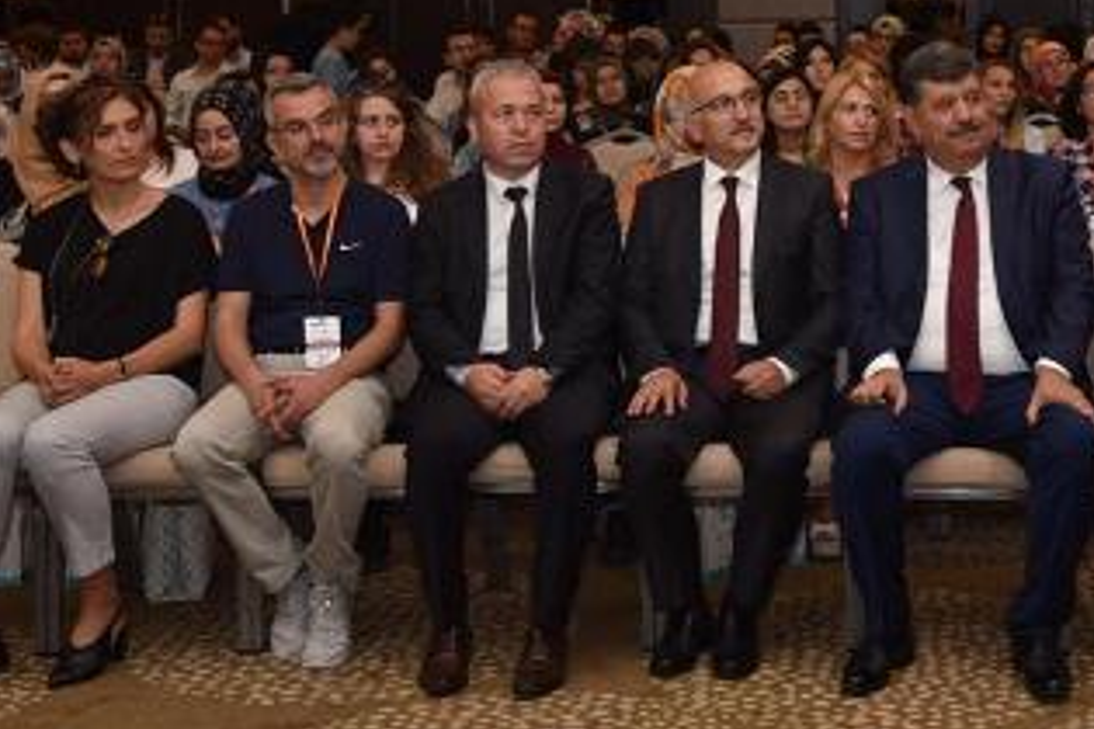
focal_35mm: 71
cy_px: 144
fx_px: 2157
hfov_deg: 28.0
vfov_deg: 19.0
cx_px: 830
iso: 400
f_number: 4
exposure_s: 1/80
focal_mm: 35
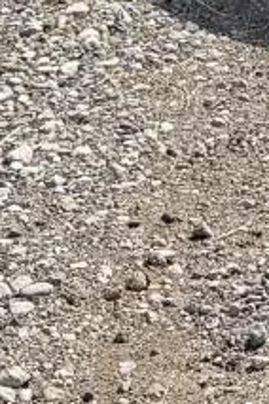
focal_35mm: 225
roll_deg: -2.5
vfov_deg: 8.6
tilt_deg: -9.0
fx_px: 2522
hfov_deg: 5.7
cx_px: 811
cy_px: -412
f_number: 1.78
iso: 80
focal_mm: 6.76
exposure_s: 1/5714
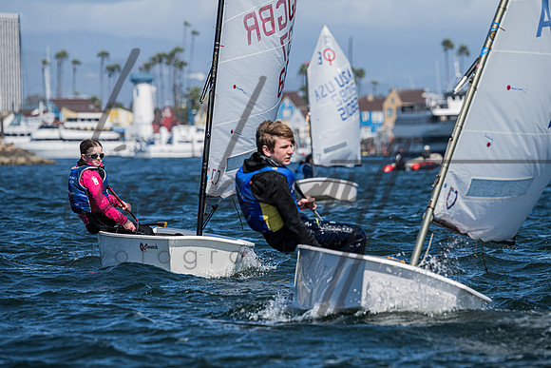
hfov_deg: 6.1
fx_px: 5138
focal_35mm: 336
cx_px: 282
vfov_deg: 4.1
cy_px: 184
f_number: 8
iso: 320
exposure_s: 1/1000
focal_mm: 310
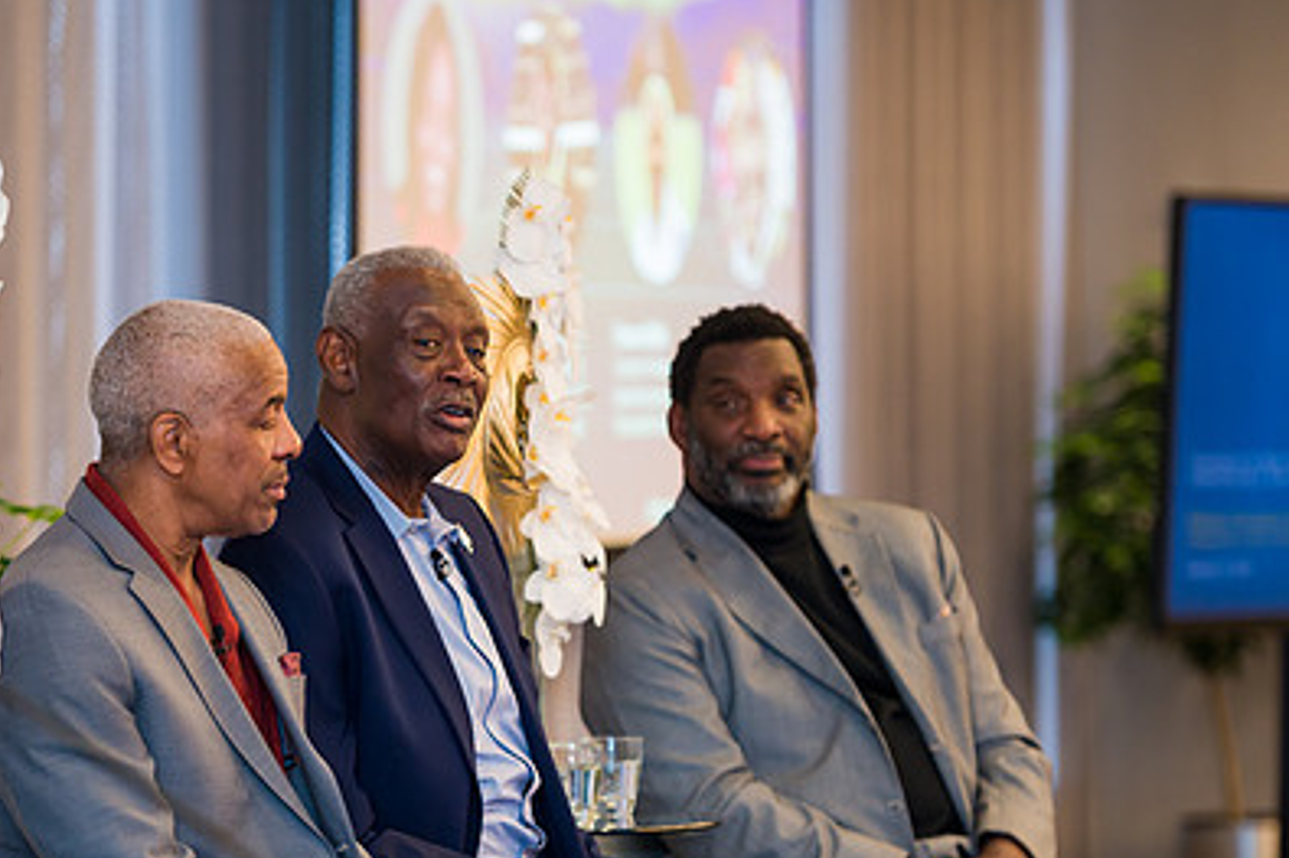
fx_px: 6836
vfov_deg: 7.2
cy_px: 620
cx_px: 369
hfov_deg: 10.8
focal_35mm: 191
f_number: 3.2
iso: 800
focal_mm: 130
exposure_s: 1/200
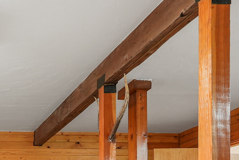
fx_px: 418
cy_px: 260
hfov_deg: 26.3
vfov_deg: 18.4
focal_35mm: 63
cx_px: -85
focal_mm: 16
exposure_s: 2
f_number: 9
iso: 250
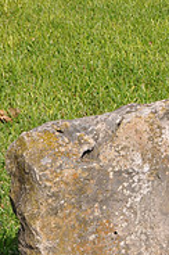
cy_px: 231
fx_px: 1170
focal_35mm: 166
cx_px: 265
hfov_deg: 8.1
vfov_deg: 12.3
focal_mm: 35
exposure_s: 1/320
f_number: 9
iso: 200
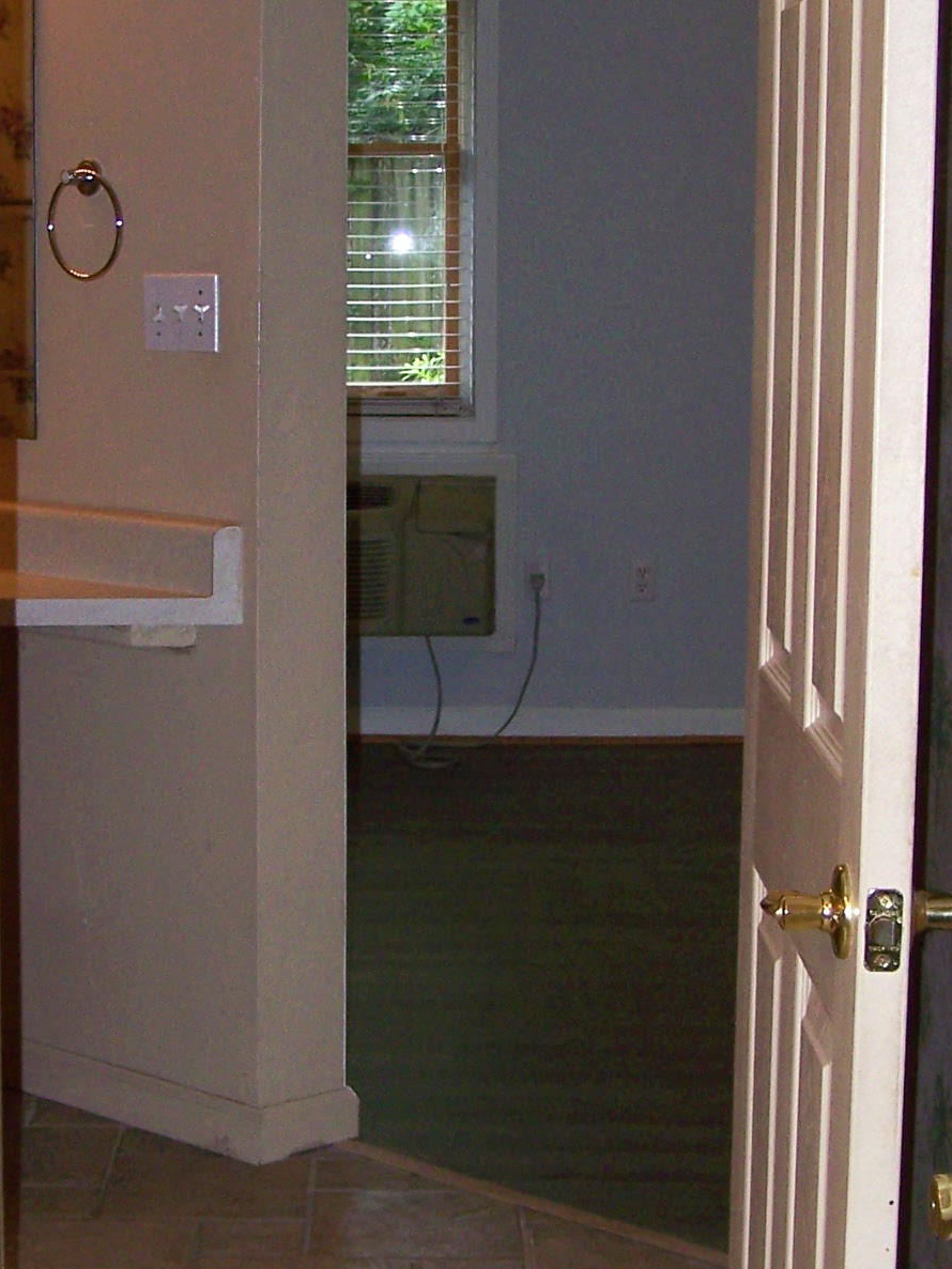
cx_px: 431
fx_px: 3044
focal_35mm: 83
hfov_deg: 17.8
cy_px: 608
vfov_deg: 23.6
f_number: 2.8
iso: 80
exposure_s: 1/60
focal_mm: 6.3
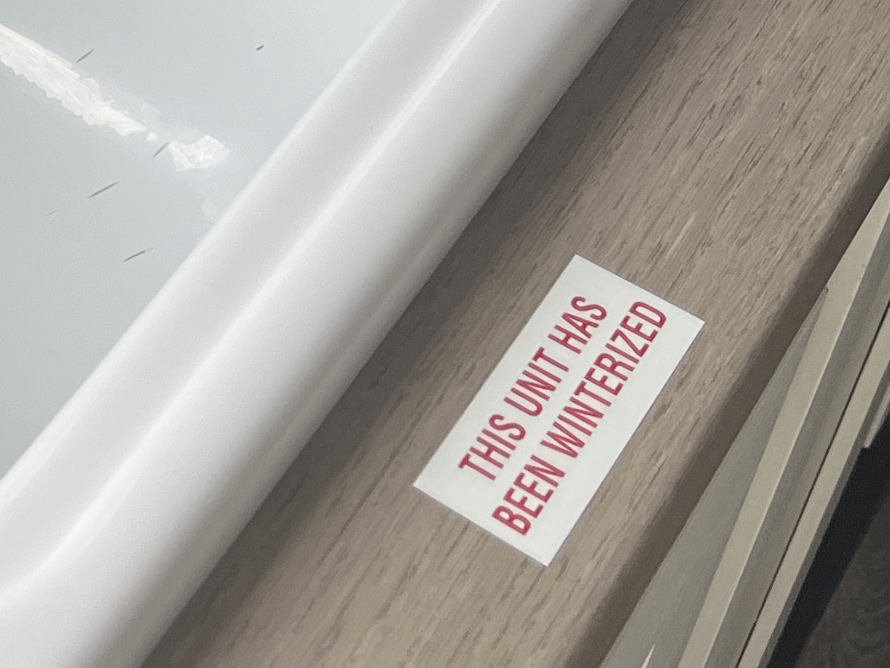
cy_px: -438
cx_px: -470
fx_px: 2571
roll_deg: +2.3
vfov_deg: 13.6
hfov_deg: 17.5
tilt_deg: -37.1
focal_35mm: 100
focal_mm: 5.1
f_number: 1.6
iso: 64
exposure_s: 1/122
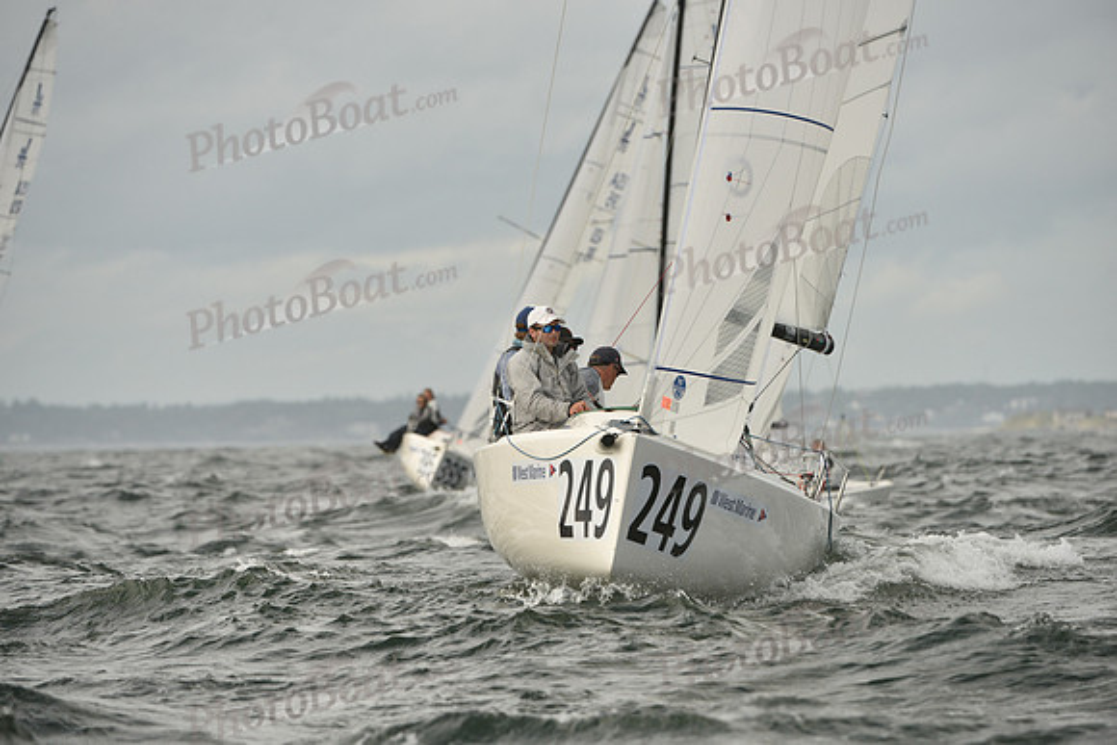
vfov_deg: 4.2
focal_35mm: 330
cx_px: 558
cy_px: 372
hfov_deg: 6.2
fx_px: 10241
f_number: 6.3
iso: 320
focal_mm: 330
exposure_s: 1/1600
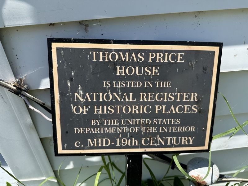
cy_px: 93
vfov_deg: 56.8
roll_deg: +4.9
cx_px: 124
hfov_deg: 71.6
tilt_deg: -28.0
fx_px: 172
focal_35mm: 24
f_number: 1.78
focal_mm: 6.86
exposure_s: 1/2732
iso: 80
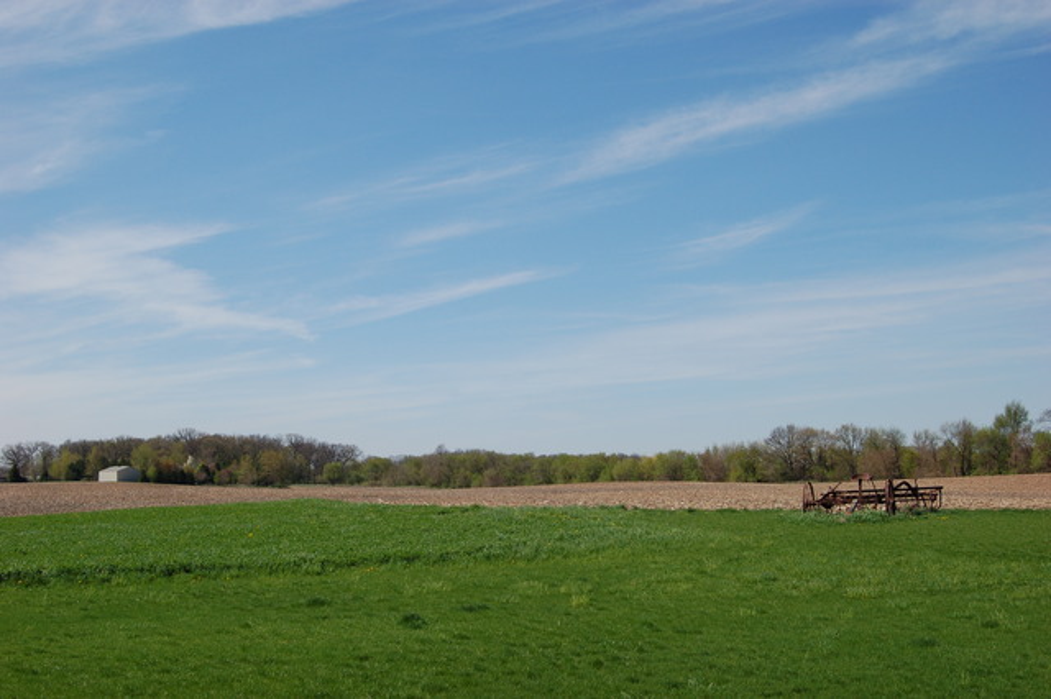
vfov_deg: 28.9
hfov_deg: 42.3
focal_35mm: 46
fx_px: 1357
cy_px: 350
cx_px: 526
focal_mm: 31
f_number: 10
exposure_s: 1/400
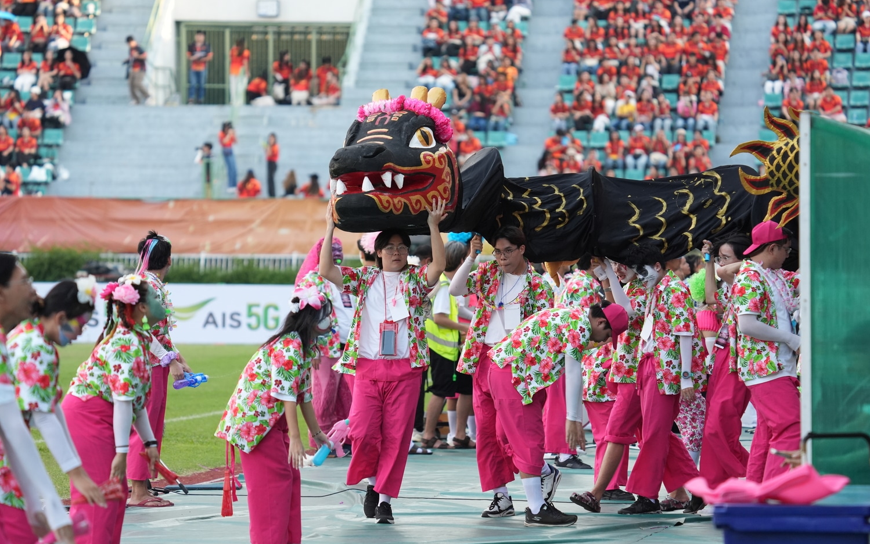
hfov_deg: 7.1
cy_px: 279
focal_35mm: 295
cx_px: 435
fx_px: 6994
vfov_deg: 4.5
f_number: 5.6
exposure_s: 1/640
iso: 1250
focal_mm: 289
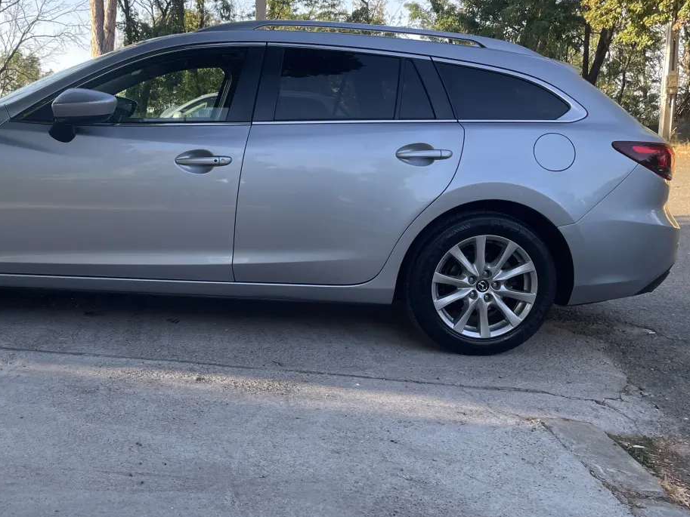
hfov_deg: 44.7
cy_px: 247
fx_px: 817
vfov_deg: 35.1
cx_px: 198
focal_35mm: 41
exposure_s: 1/282
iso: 32
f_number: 1.6
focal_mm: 4.2
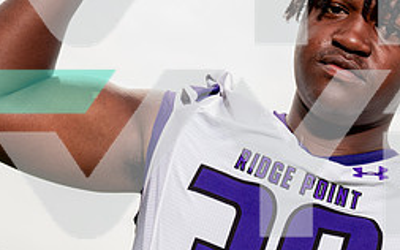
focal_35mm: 91
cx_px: 353
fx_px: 992
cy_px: 154
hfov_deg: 22.3
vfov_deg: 14.3
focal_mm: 39
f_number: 5.6
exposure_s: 1/640
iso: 125
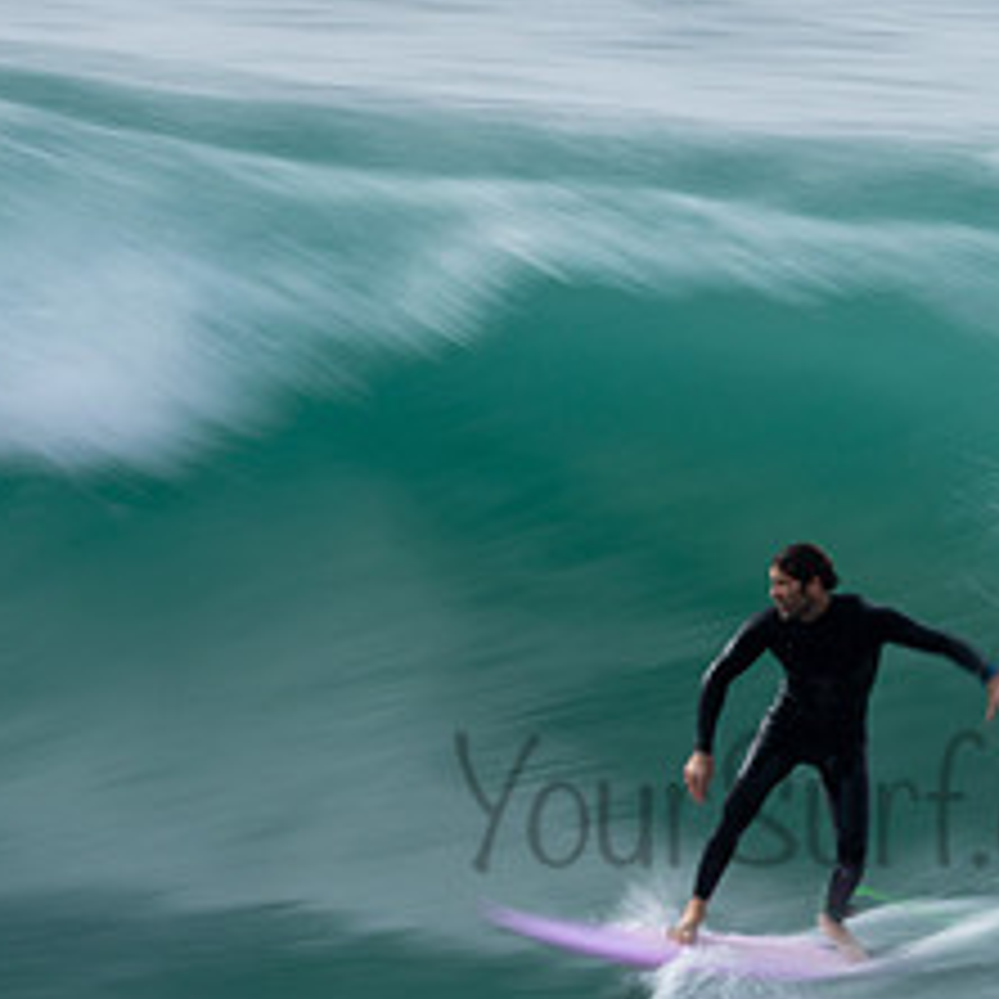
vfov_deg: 1.1
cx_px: 918
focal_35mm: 1668
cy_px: 763
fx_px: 54462
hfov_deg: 1.1
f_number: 25
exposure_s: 1/25
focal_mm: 500
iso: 100
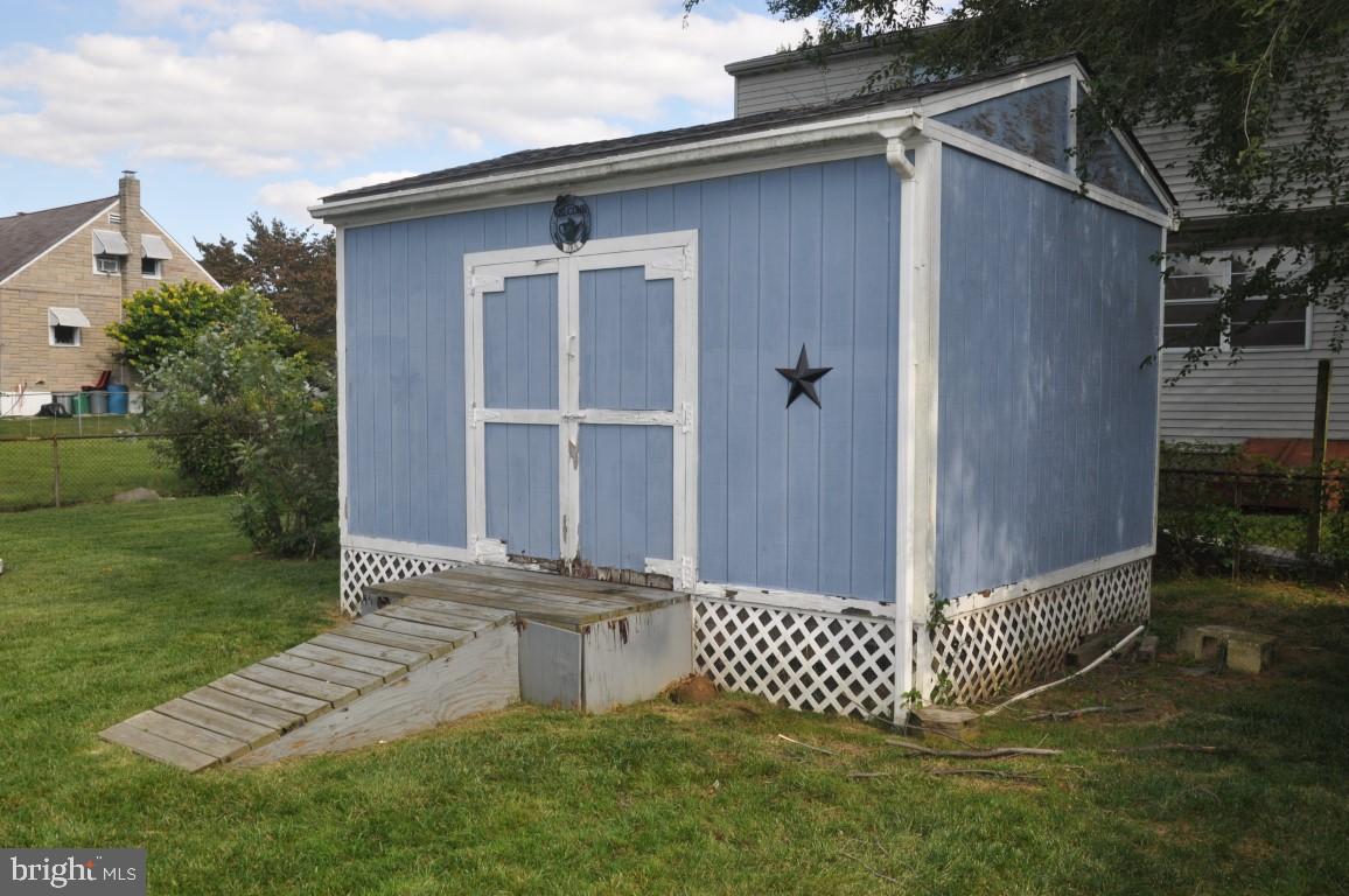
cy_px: 448
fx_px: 1235
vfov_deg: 39.9
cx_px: 674
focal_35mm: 33
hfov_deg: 57.3
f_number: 9.5
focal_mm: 22
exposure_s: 1/200
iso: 200
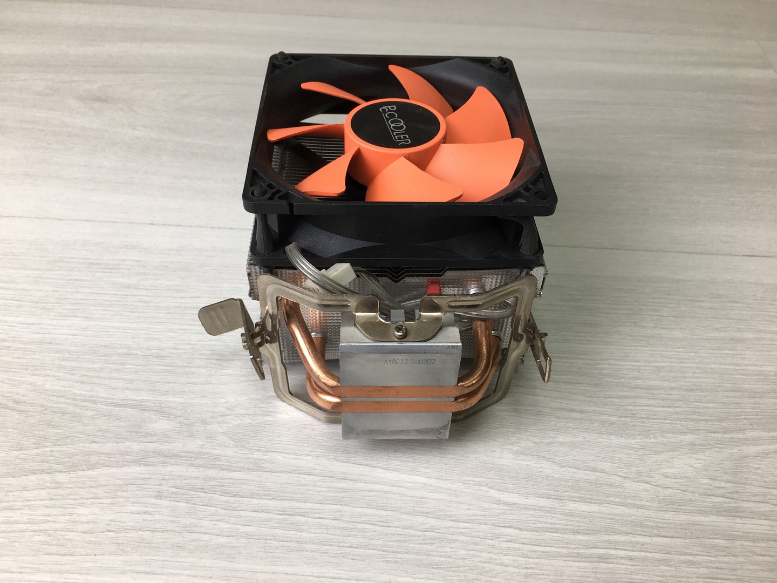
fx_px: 651
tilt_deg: -48.6
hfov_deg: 61.7
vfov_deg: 48.2
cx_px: 388
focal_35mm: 29
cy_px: 292
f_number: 2.2
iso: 25
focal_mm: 4.15
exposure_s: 1/50
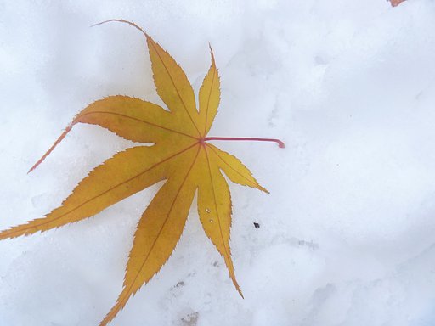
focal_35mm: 35
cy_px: 163
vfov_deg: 40.7
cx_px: 218
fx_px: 440
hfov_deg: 52.6
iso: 200
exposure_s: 1/200
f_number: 4.5
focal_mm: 6.3
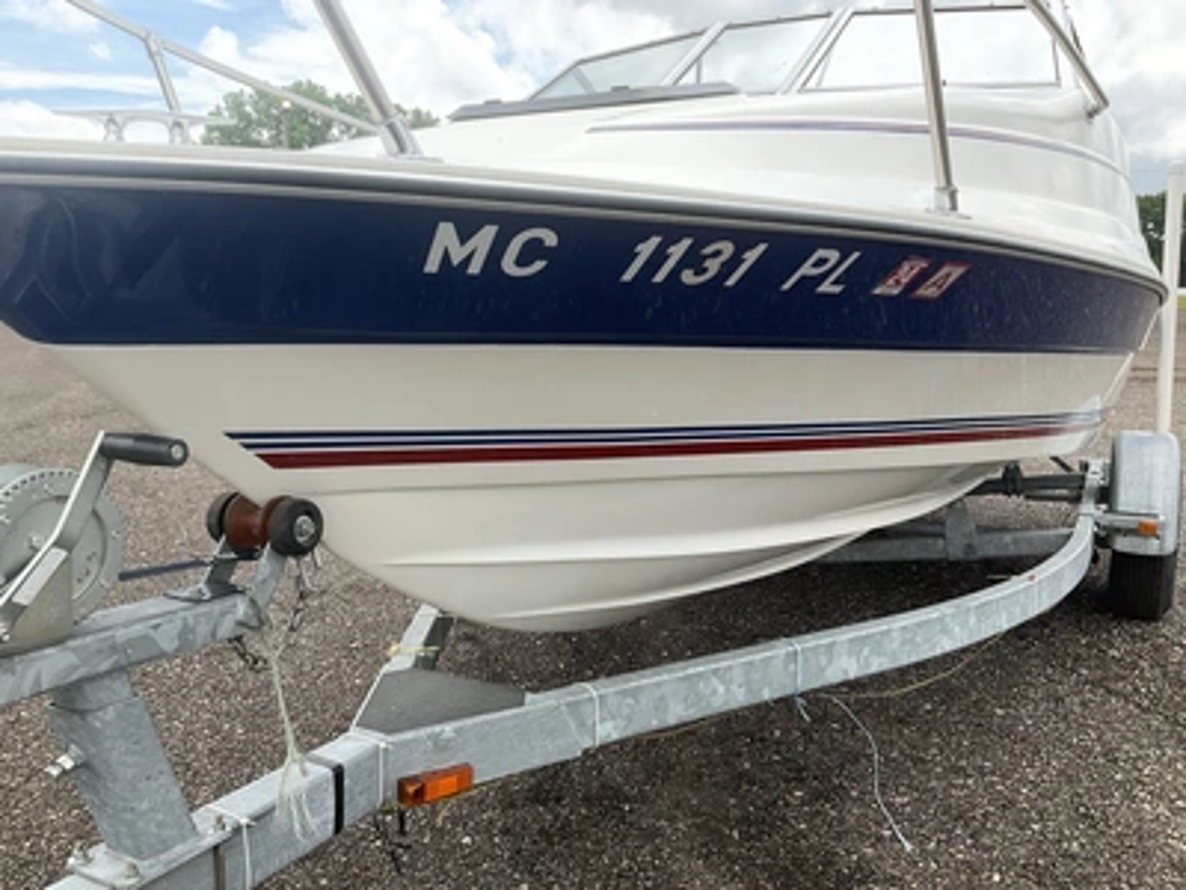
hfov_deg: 61.7
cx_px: 593
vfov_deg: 48.2
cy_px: 445
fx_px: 994
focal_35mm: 29
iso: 25
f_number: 1.8
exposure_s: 1/883
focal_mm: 3
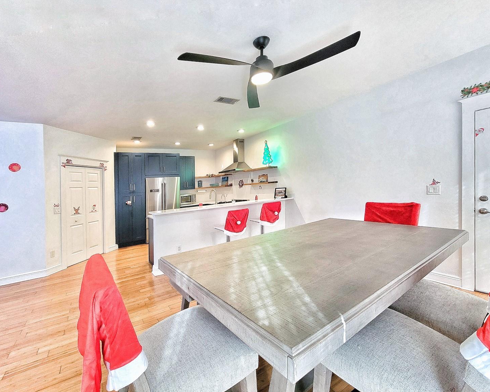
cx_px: 263
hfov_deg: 100.5
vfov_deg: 88.0
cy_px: 201
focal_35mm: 14
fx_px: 203
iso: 320
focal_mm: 2.2
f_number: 2.2
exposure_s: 1/60.2
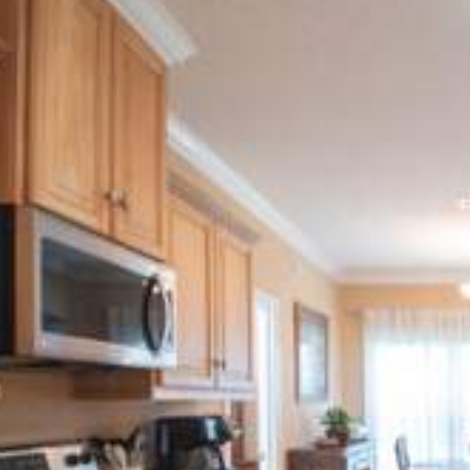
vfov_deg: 41.6
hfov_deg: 39.0
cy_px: 416
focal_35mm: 37
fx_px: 568
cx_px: 484
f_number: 3.5
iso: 1250
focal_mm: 10
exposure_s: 1/80
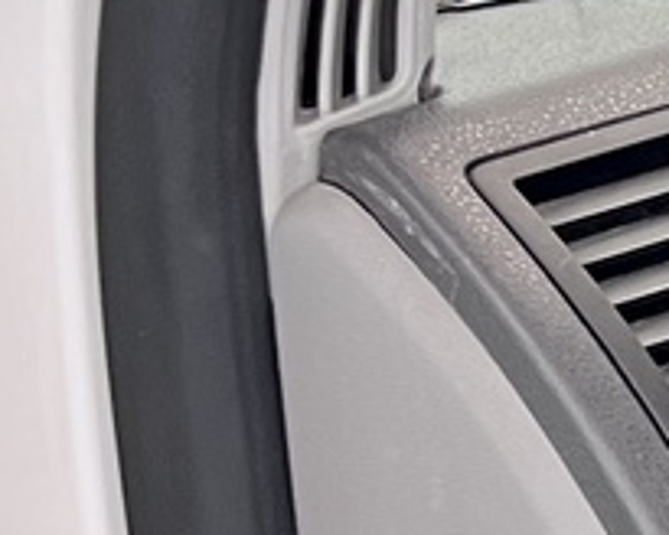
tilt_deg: -21.1
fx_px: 3920
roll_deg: +0.1
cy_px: 506
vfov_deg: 7.8
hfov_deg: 7.9
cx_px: 2239
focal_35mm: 198
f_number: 1.6
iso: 160
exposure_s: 1/60
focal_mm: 5.1
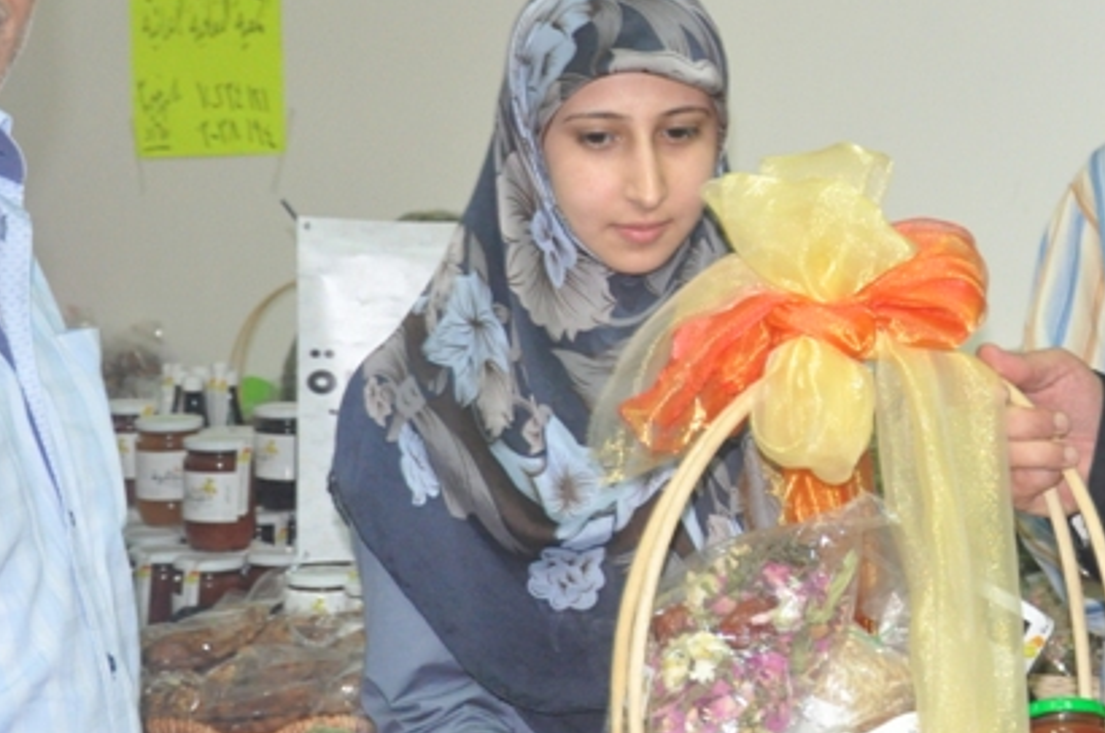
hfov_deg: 22.3
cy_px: 307
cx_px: 933
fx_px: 2758
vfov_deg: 15.1
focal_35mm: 90
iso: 1250
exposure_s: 1/60
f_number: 4.5
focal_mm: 24
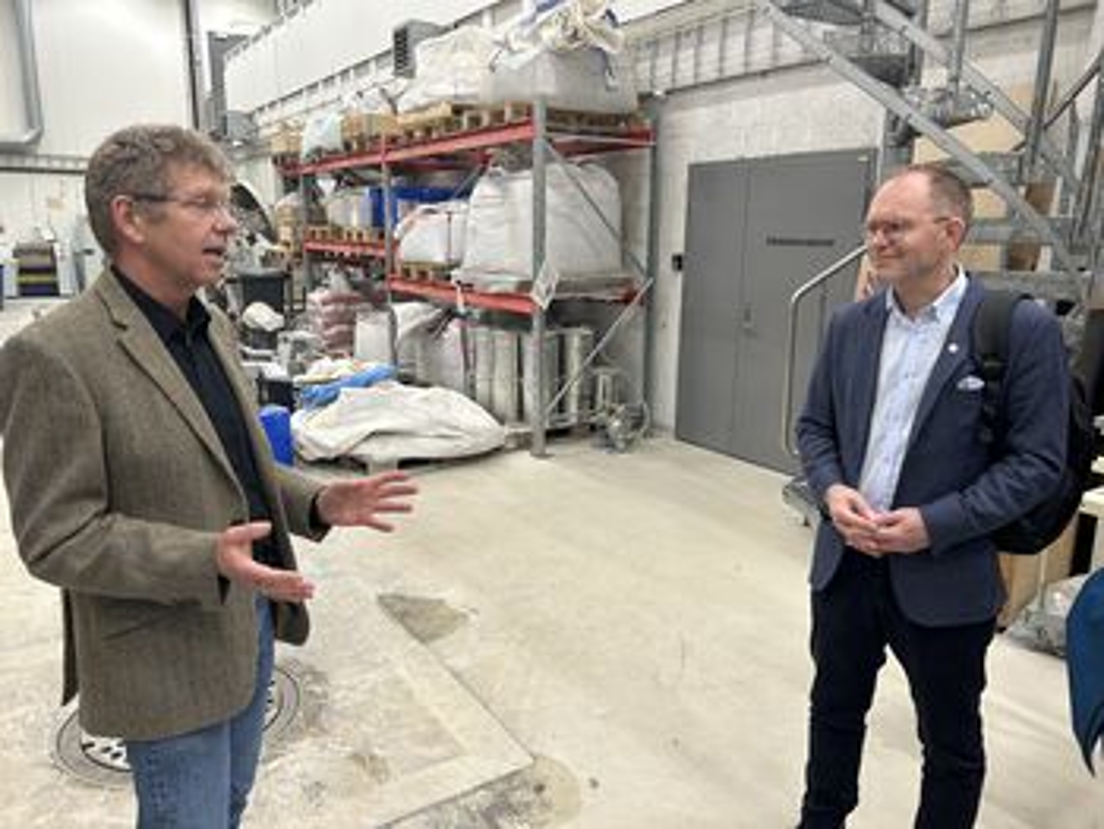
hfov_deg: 67.3
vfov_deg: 53.1
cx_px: 552
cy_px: 414
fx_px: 830
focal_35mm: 26
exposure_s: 1/121
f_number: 1.5
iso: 100
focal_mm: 5.7
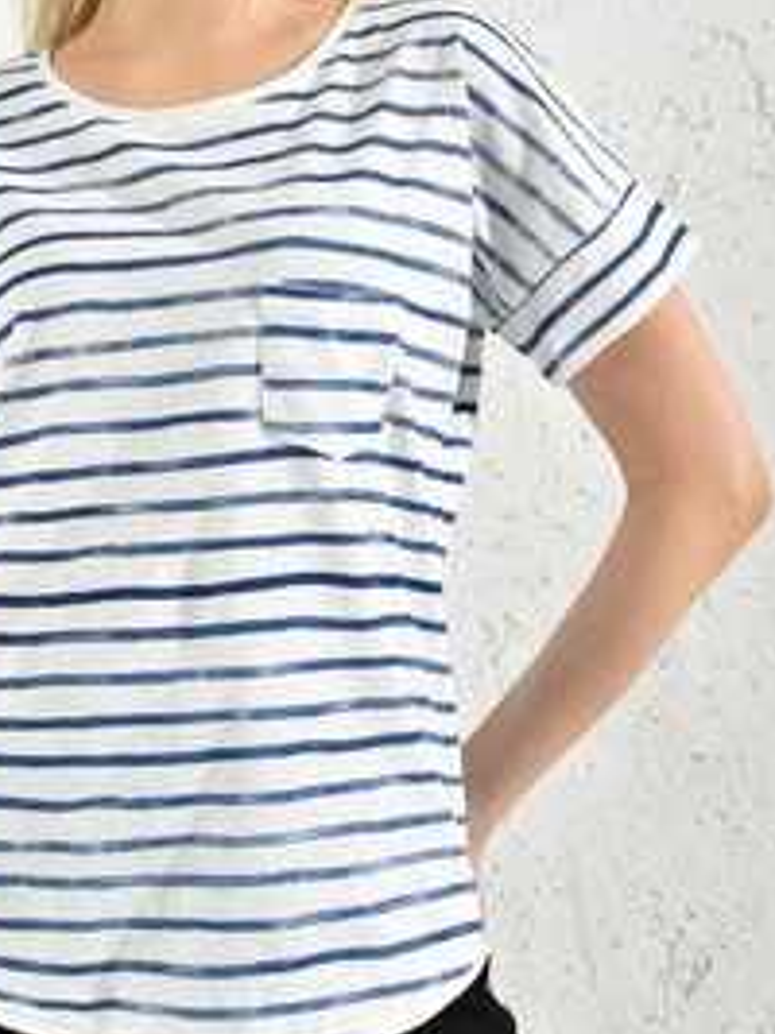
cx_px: 209
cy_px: 352
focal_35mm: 70
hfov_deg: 20.9
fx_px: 2091
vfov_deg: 27.6
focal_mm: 36
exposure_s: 1/160
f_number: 7.1
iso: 100
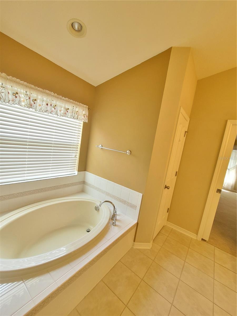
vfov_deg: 106.2
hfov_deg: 89.9
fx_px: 119
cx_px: 118
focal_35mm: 13
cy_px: 158
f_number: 2.2
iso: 320
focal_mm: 2.2
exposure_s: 1/60
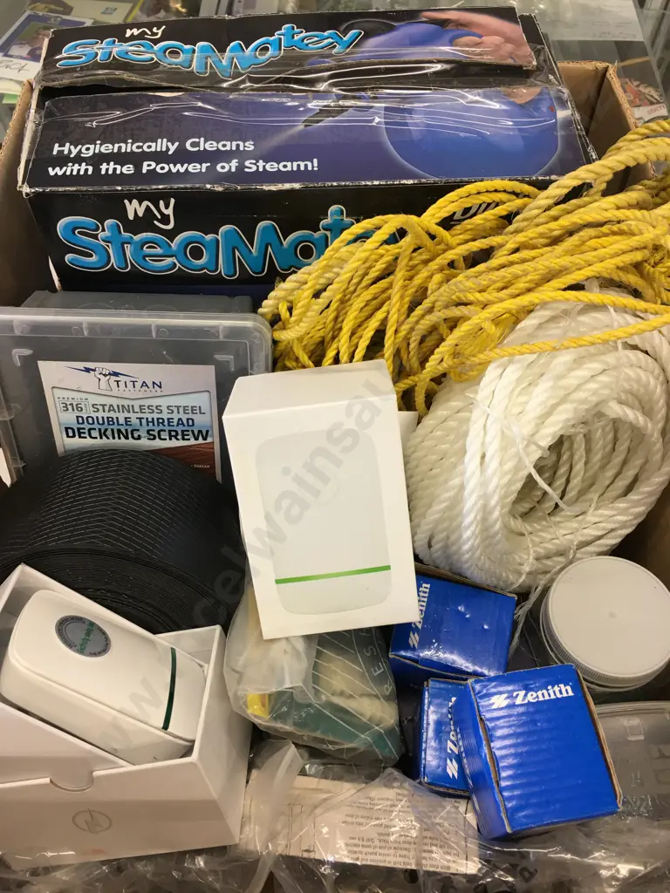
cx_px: 335
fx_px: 748
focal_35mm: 29
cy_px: 446
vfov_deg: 61.7
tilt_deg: -59.3
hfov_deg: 48.2
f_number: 2.2
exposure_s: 1/17
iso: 32
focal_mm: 4.15
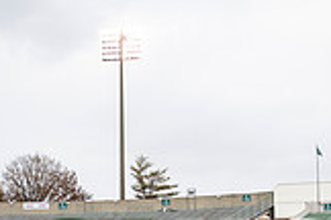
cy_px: 315
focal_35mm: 86
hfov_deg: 23.6
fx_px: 791
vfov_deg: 14.9
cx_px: 186
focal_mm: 24
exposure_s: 1/500
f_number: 2.8
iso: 100
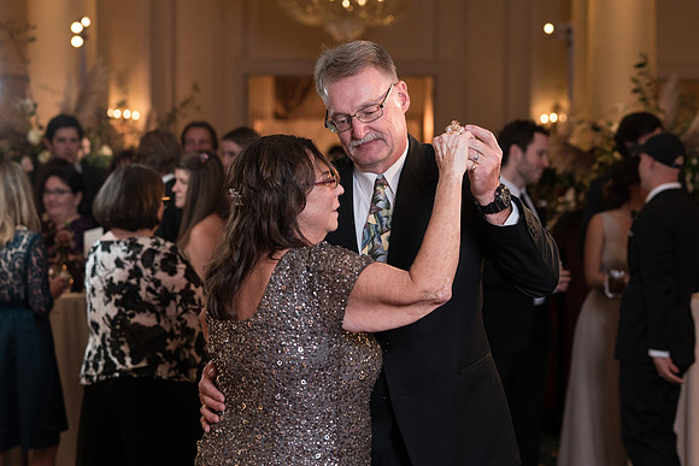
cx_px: 385
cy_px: 224
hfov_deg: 24.3
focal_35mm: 84
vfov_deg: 16.4
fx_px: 1623
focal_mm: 75
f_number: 4
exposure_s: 1/200
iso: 2000
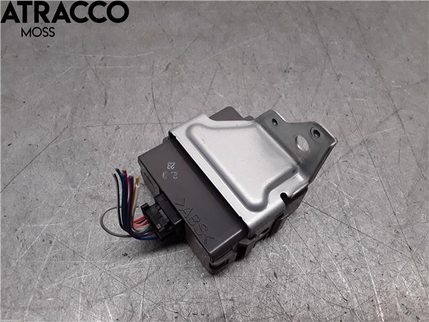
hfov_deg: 63.4
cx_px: 214
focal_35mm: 28
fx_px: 347
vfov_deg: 49.7
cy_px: 161
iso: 100
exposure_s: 1/207
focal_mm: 2.91
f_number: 1.9
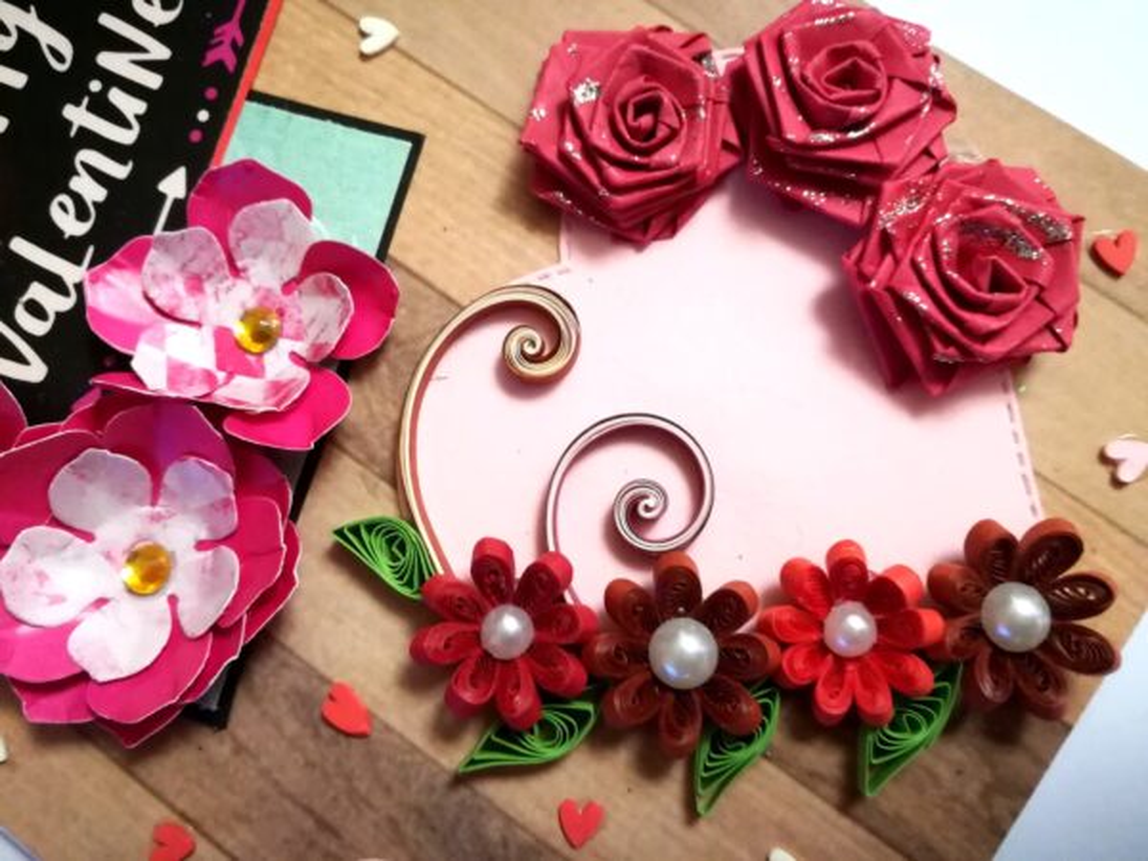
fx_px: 862
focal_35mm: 26
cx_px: 574
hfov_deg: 67.3
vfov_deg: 53.1
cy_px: 430
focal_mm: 3.83
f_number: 2.2
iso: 640
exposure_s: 1/20
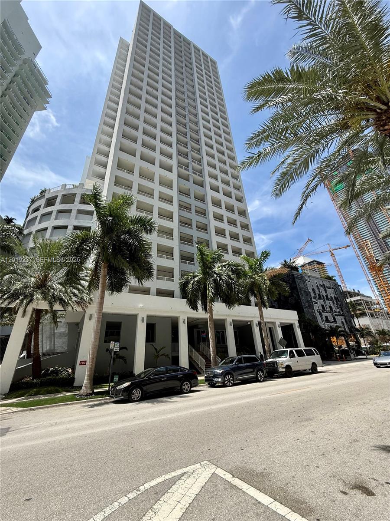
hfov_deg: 85.7
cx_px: 195
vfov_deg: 102.1
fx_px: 210
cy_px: 260
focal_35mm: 14
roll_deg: +2.6
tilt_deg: +26.0
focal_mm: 2.22
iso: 50
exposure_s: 1/888
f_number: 2.2
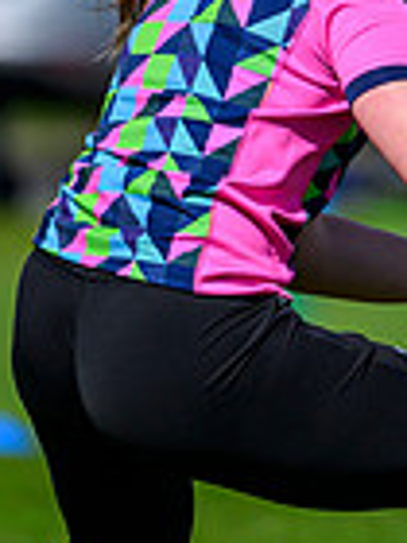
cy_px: 72
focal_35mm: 1883
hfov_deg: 0.8
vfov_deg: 1.1
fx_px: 29519
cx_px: 1214
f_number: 3.2
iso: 250
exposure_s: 1/5000
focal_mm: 400
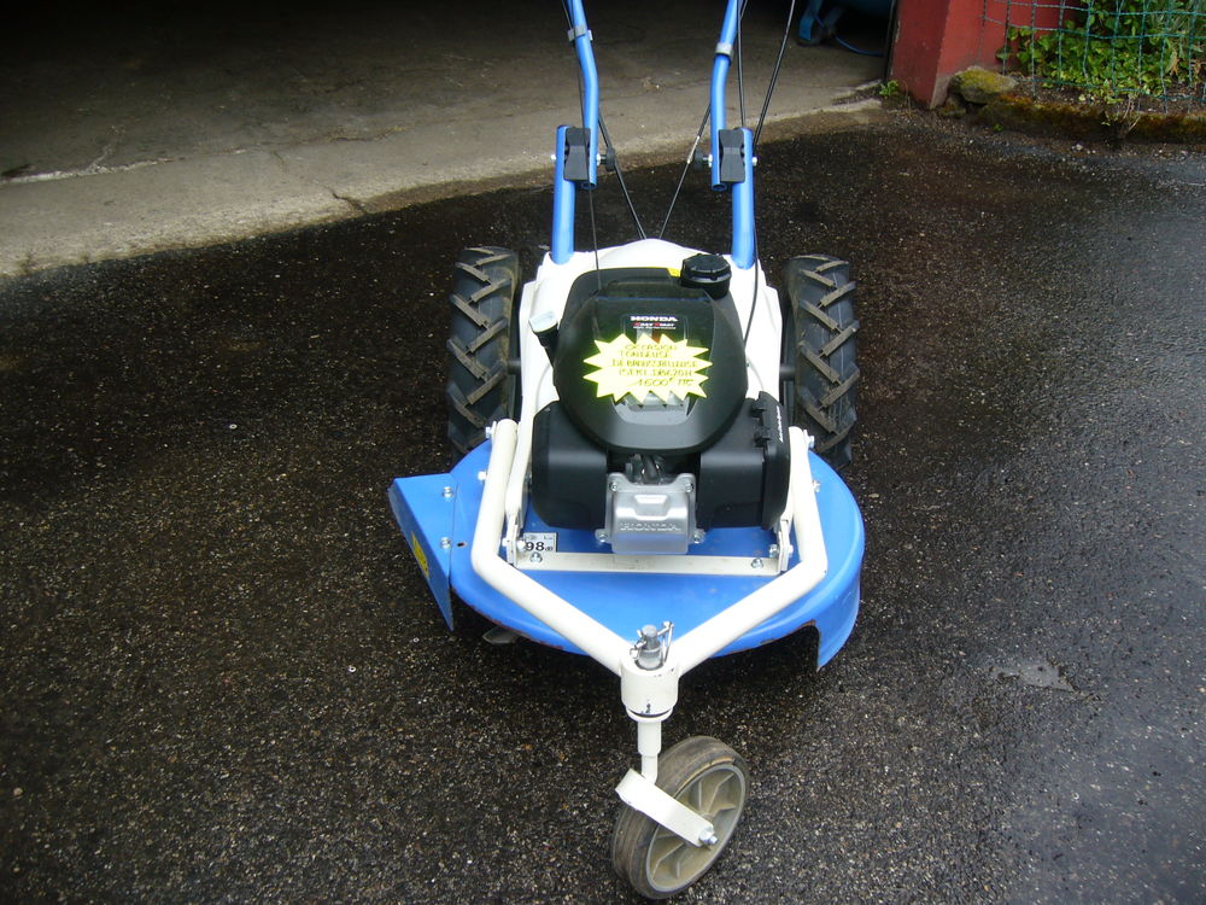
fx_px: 1219
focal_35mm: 35
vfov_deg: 40.7
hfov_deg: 52.6
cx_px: 603
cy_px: 452
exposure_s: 1/160
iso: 80
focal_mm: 5.8
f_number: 2.8
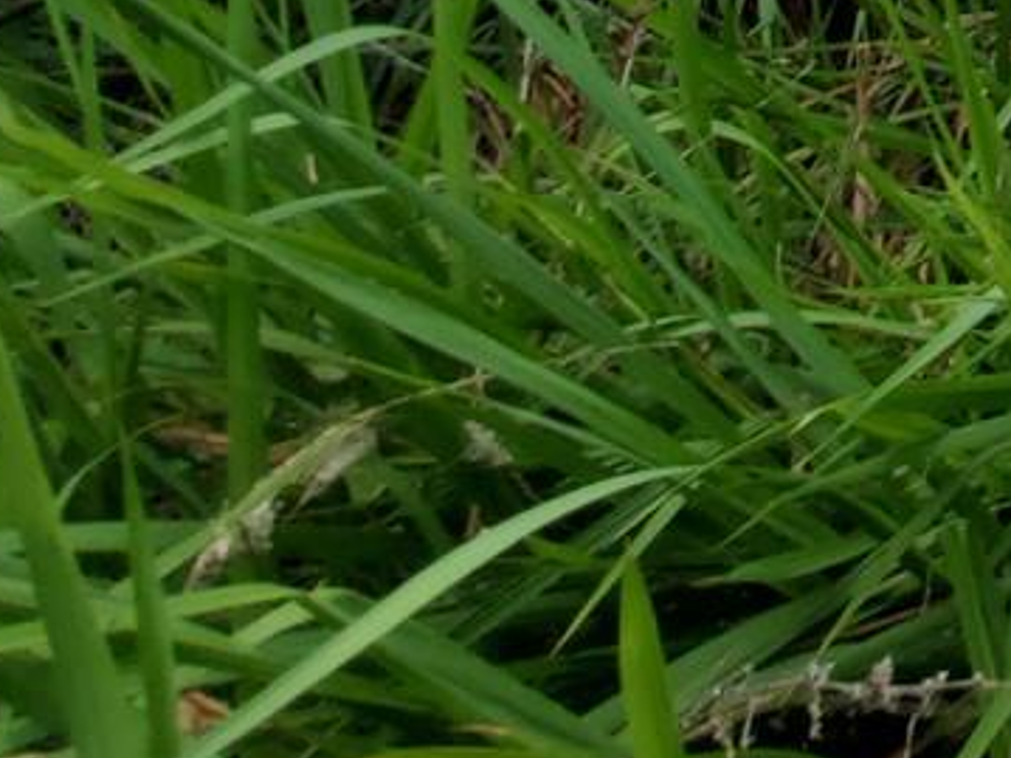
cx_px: 1805
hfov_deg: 21.7
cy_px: -730
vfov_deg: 18.0
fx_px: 1693
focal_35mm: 58
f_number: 2.2
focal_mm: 1.8
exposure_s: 1/877
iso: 50
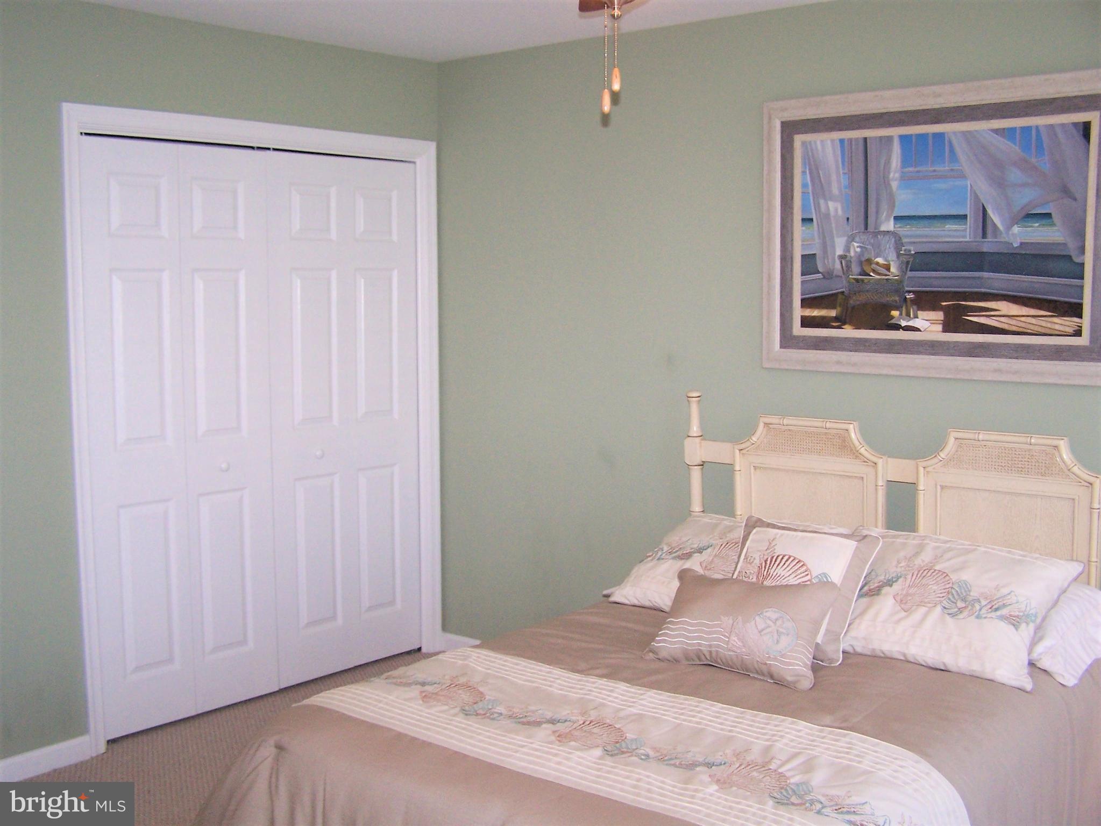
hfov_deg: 49.0
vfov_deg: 37.7
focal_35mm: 38
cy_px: 413
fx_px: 1209
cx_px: 550
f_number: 2.8
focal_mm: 6.3
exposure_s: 1/60
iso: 140
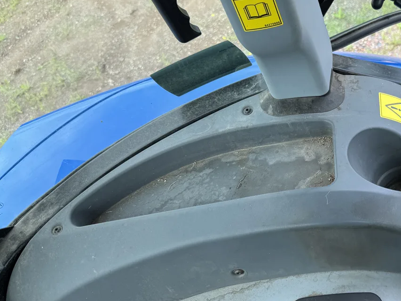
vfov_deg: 32.1
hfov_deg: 39.9
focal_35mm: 45
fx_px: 521
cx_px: 335
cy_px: 174
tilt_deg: -51.4
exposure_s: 1/757
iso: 80
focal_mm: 6.76
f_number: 1.78
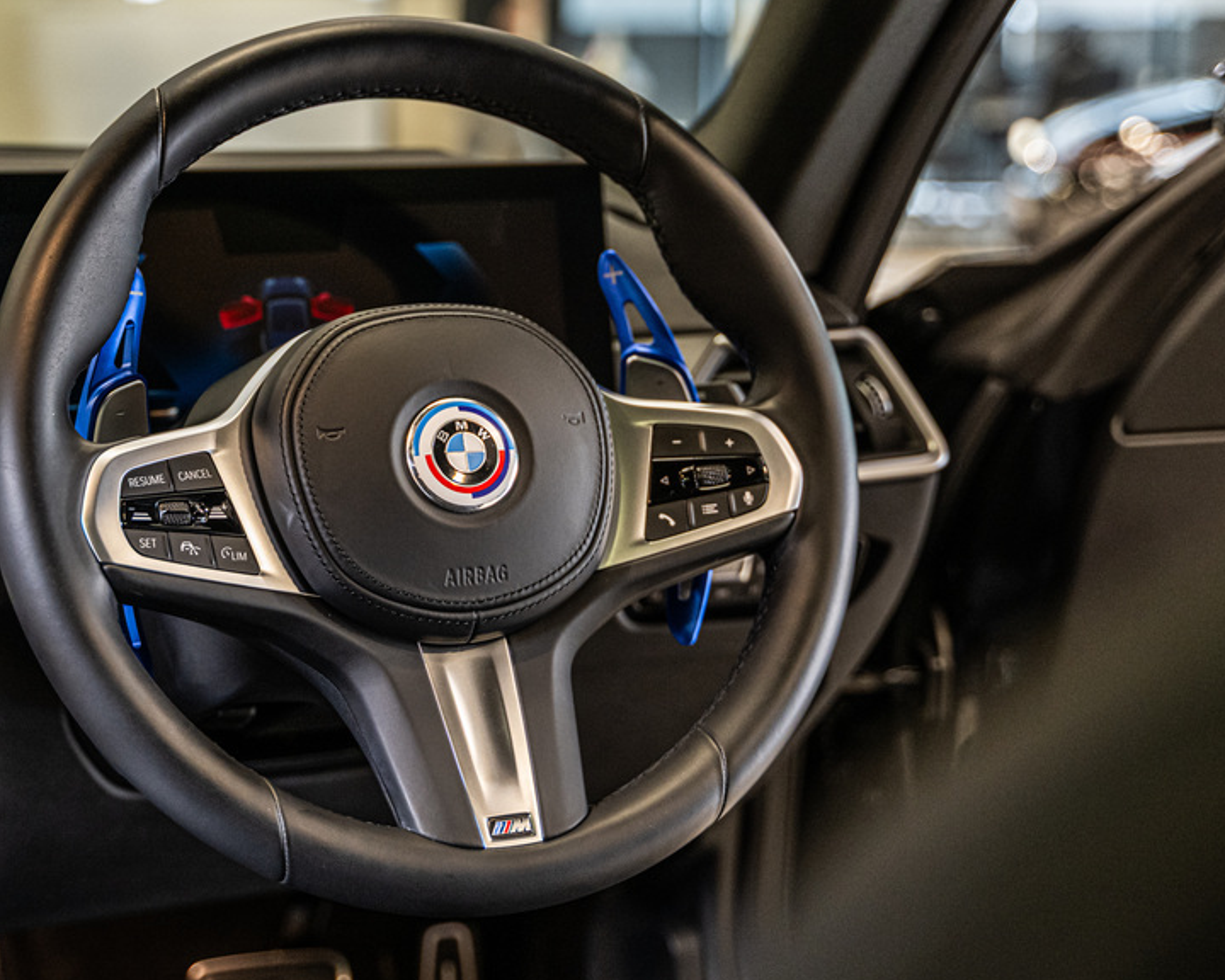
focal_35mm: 60
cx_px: 401
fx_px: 2175
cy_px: 468
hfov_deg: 31.2
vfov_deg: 25.4
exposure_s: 1/160
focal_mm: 45
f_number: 2.8
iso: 1600
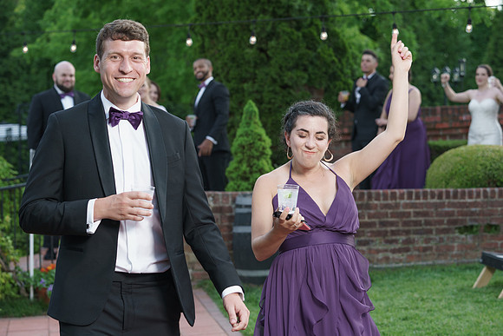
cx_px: 274
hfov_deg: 26.2
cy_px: 183
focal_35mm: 77
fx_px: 1080
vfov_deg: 17.7
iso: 200
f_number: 4
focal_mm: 70
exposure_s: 1/200
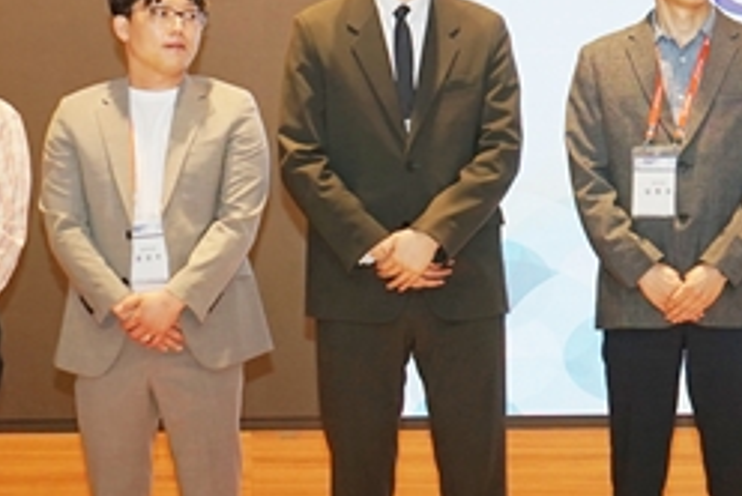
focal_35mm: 145
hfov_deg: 14.0
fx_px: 2992
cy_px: 106
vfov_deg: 9.5
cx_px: 715
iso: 400
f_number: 7.1
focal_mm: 36
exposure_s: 1/80
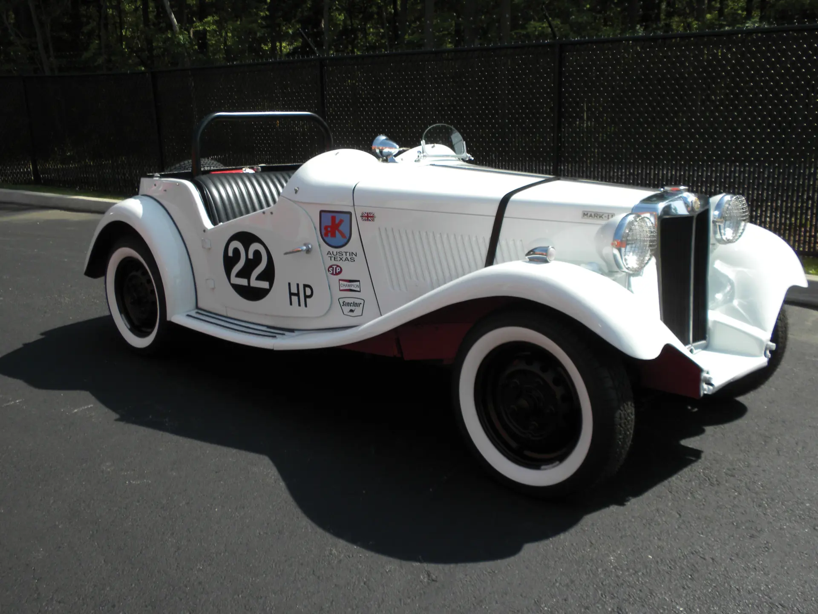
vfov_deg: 38.7
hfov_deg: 50.1
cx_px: 409
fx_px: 874
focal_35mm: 37
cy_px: 307
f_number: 10
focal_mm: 6.6
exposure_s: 1/96.7
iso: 64
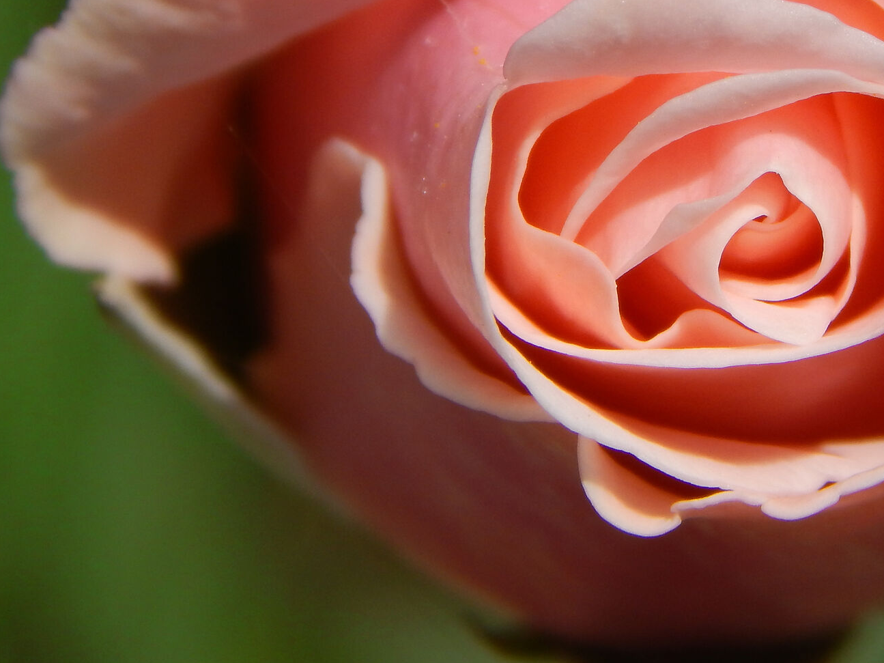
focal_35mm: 341
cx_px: 702
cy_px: 115
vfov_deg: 4.4
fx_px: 8707
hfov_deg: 5.8
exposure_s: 1/800
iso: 125
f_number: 5.3
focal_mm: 32.8
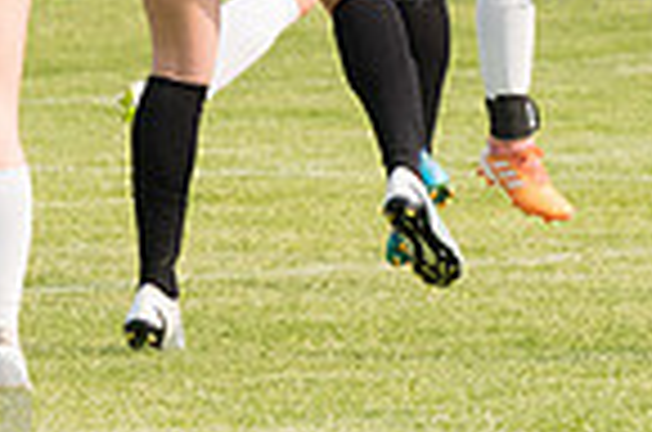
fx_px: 20619
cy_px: -153
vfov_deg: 1.2
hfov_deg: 1.8
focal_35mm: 1141
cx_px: 531
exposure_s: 1/2000
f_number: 5.6
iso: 800
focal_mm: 190
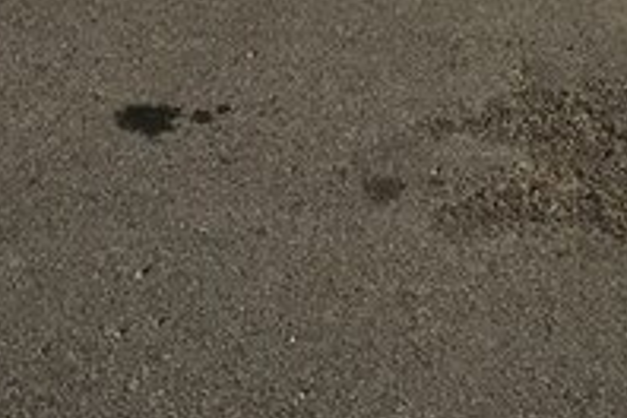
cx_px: 744
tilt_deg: -18.2
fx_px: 1689
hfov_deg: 19.8
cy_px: -359
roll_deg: -1.2
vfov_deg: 12.7
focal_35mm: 97
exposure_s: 1/5319
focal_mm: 3.99
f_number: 1.8
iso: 20
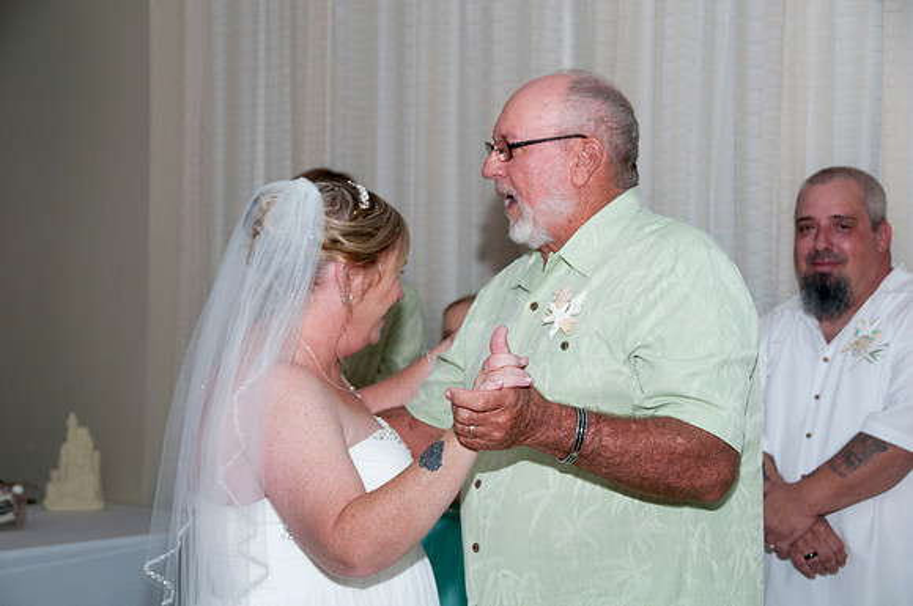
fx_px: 1975
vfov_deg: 17.4
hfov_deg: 26.0
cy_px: 303
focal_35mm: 78
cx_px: 456
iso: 400
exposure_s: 1/250
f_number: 5.6
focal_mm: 52
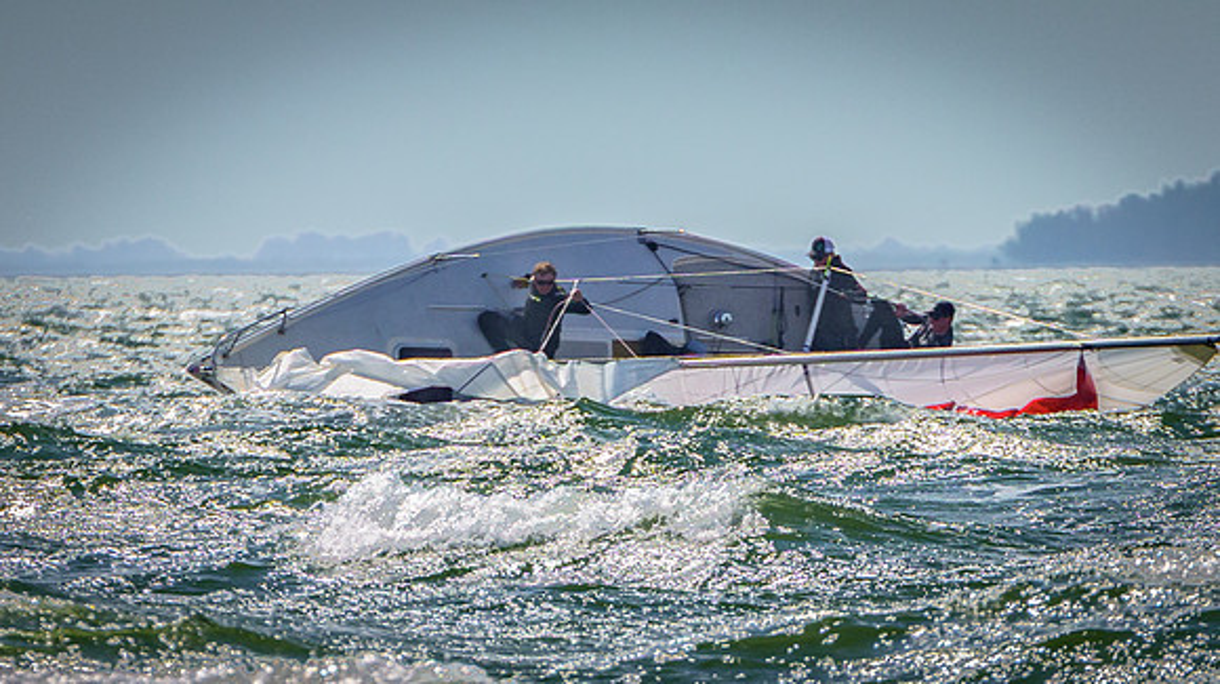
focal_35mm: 1198
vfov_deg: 1.0
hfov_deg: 1.8
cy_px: 417
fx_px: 38729
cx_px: 560
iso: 160
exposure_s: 1/1000
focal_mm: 330
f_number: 8
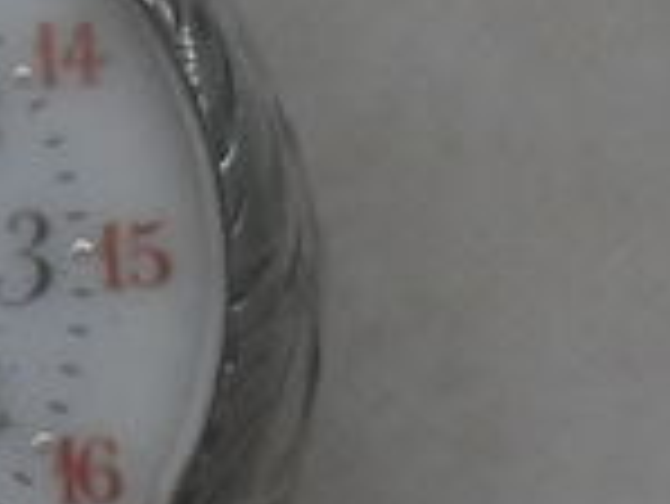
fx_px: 4804
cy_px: 342
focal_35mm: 248
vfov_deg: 6.0
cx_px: -166
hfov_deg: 7.9
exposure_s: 1/250
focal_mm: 6.3
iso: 80
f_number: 2.8
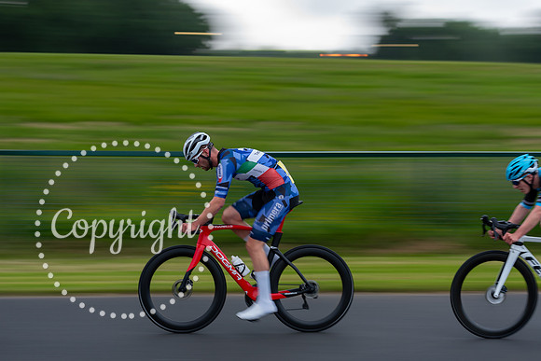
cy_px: 180
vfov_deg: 17.6
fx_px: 1168
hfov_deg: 26.1
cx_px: 270
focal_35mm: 78
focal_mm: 75
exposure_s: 1/40
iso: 360
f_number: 4
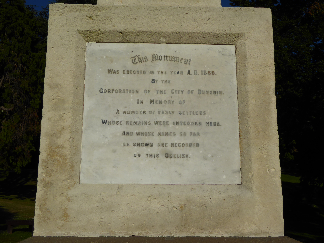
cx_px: 162
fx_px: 459
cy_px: 122
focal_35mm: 49
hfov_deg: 38.9
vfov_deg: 29.7
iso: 80
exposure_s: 1/1600
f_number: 5
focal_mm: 8.4
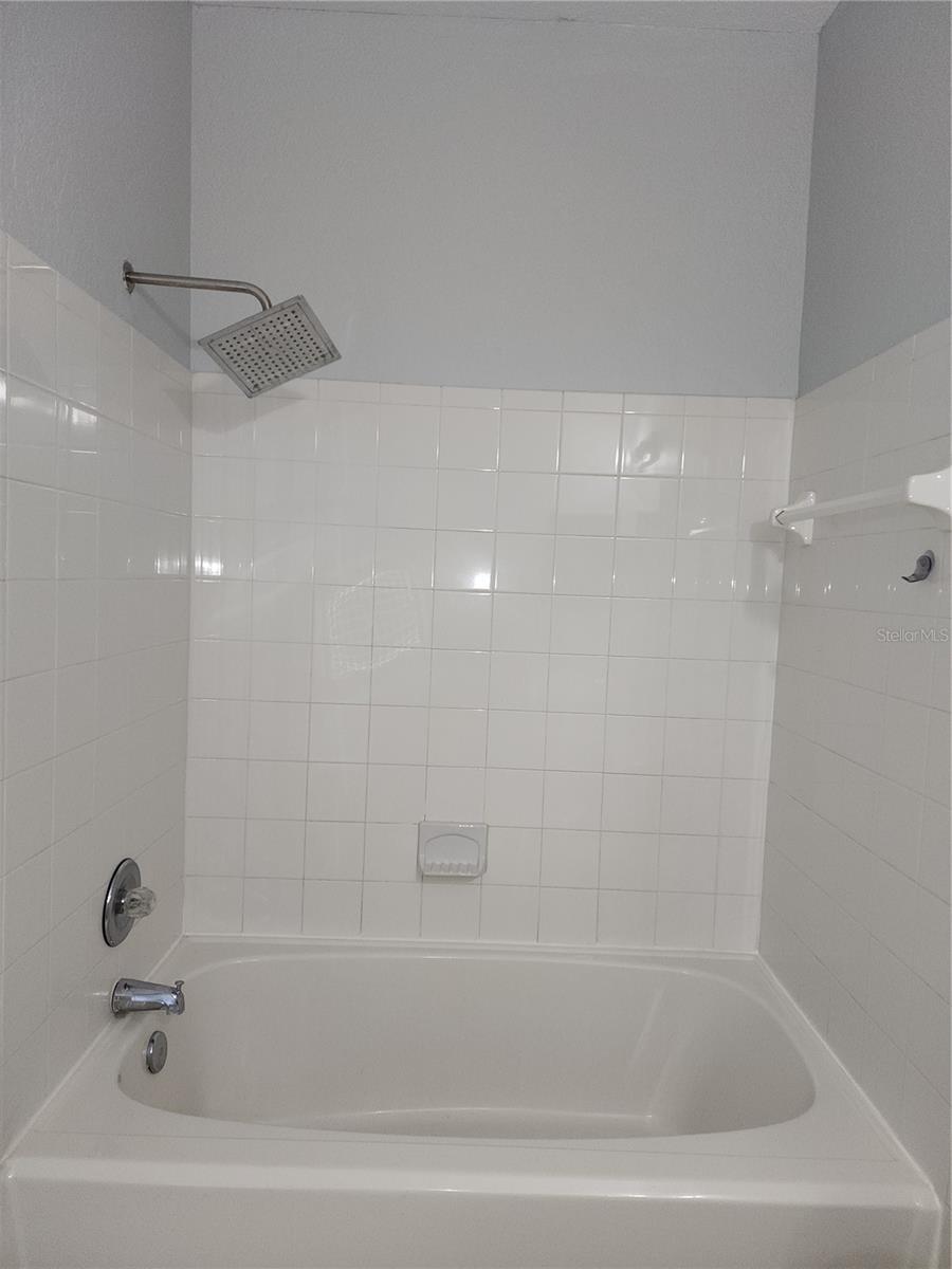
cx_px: 476
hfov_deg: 58.9
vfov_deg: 73.9
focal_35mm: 23
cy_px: 634
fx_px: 843
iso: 100
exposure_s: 1/60
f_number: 1.8
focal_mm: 6.4
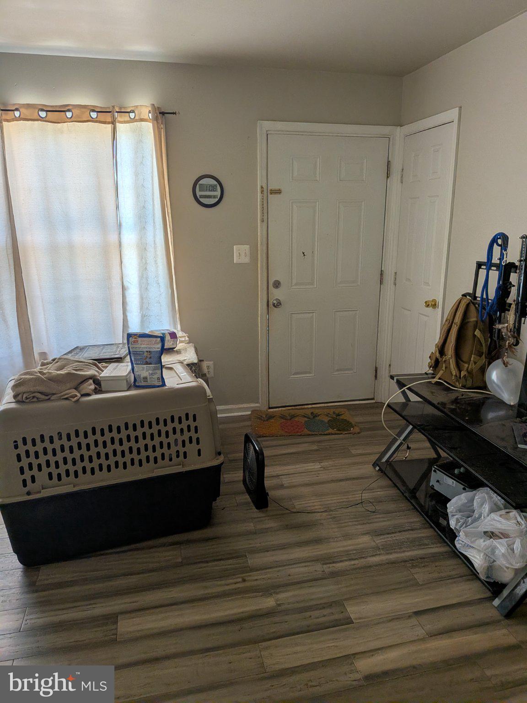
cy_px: 352
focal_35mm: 24
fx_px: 487
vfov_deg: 71.6
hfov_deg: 56.8
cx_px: 264
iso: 23
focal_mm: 4.53
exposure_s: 1/317
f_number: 1.7
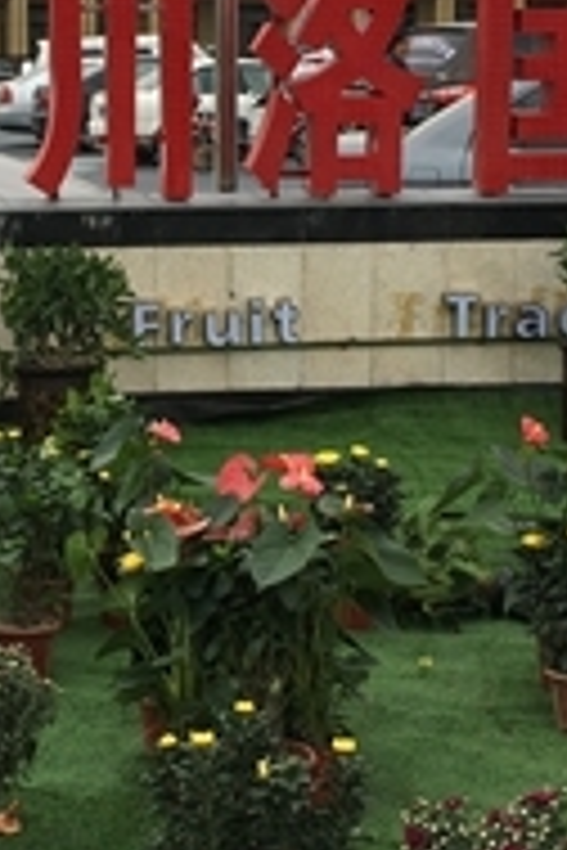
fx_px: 1890
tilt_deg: -7.0
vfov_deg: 25.3
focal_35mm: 80
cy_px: 322
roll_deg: +1.0
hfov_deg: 16.9
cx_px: 108
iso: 25
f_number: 2.2
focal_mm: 4.15
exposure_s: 1/663
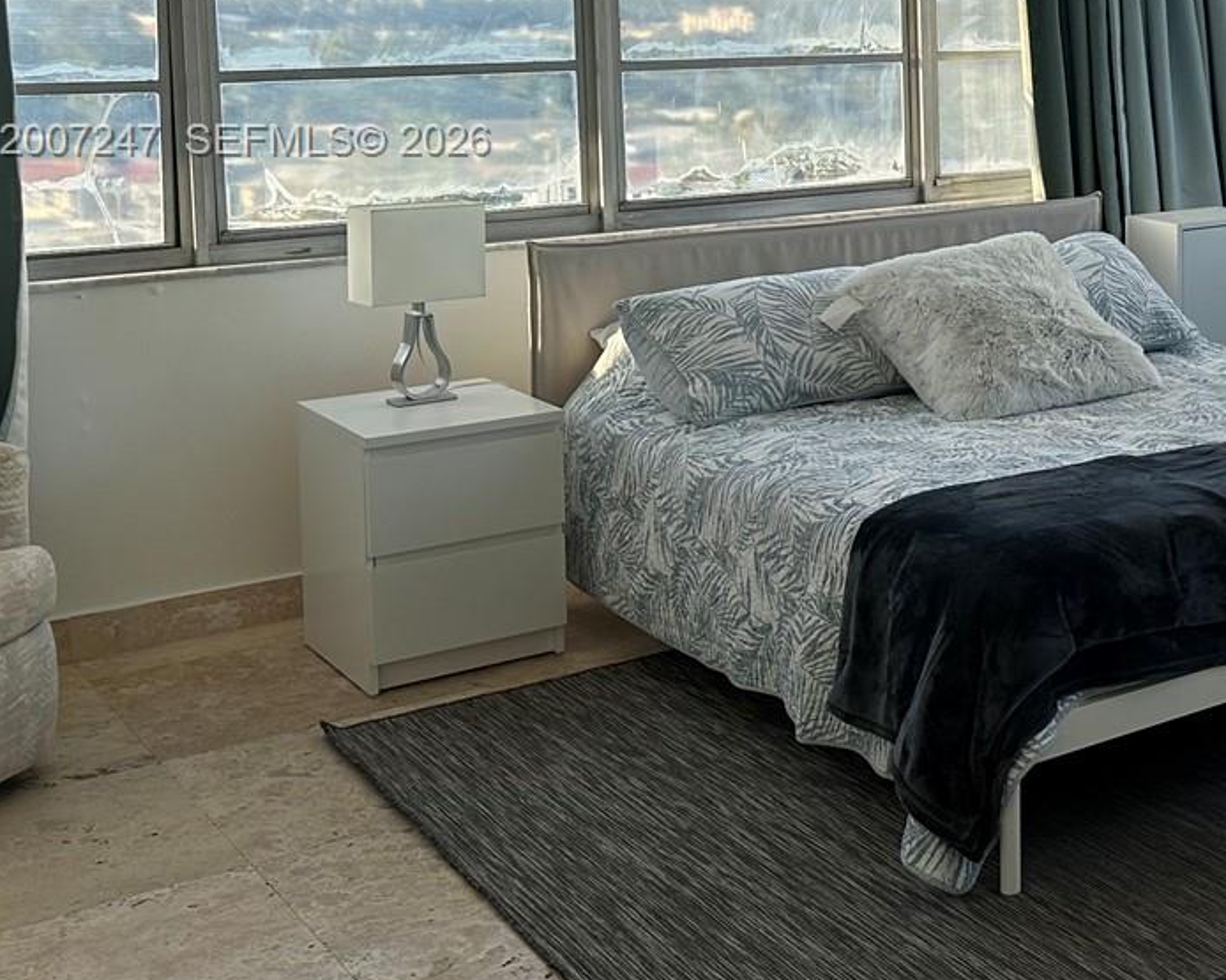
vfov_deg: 27.3
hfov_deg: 30.9
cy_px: 143
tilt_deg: -3.6
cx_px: 1353
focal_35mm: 54
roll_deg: -0.5
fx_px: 1959
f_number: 1.78
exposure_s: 1/1212
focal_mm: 6.86
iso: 80
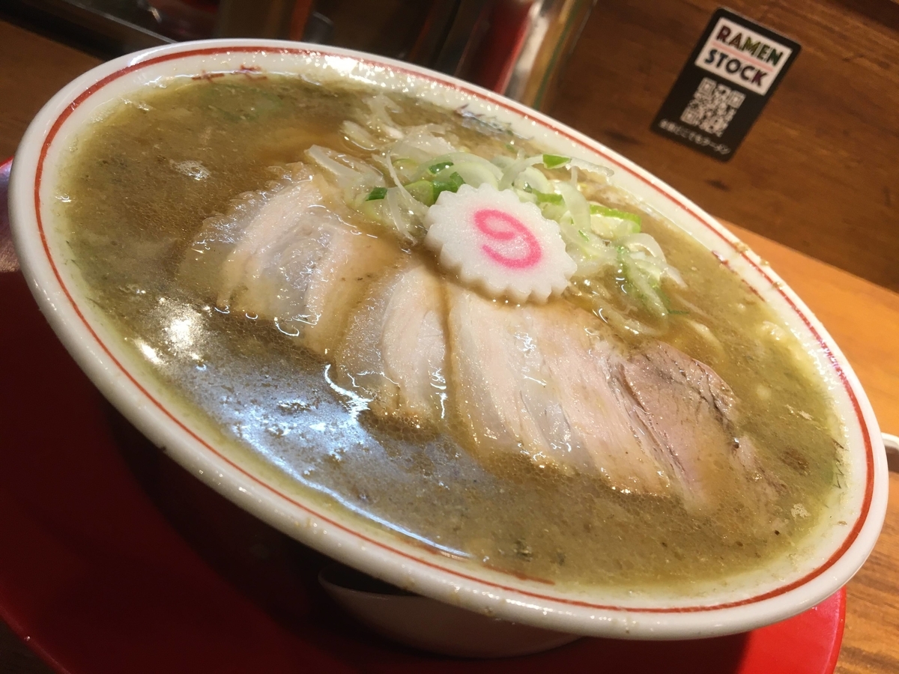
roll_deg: -24.5
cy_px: 337
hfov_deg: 61.7
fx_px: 753
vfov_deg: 48.2
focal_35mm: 29
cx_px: 450
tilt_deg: -32.2
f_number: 2.2
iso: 50
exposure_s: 1/33
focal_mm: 4.15
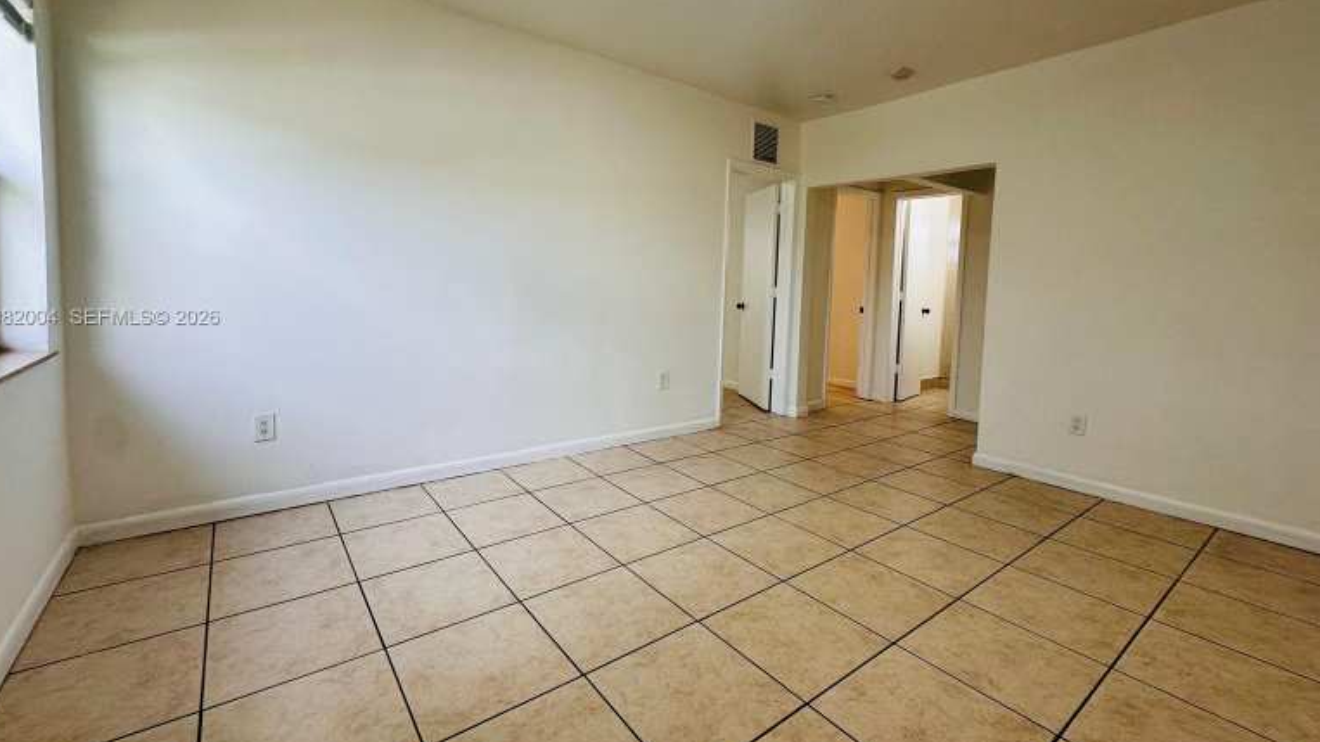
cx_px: 642
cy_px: 318
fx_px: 560
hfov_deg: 99.4
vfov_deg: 66.7
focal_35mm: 16
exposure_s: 1/120
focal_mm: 2.22
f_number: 2.2
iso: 100
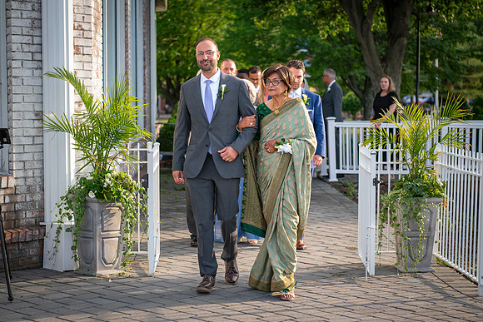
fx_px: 987
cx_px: 240
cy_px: 160
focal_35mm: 74
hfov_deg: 27.5
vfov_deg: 18.5
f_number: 2.8
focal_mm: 70
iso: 50
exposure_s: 1/200
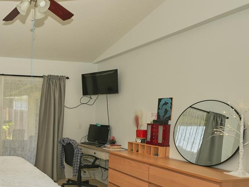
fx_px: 223
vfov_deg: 44.7
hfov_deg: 49.1
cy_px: 126
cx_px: 7
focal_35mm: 31
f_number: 5
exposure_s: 1/200
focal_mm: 14
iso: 400
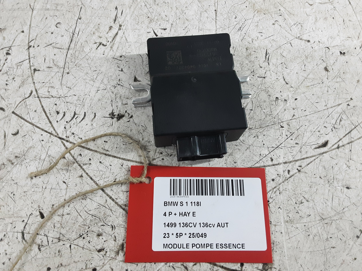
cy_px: 136
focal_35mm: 27
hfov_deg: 65.3
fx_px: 282
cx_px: 181
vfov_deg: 51.4
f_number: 1.9
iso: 200
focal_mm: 2.91
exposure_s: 1/50
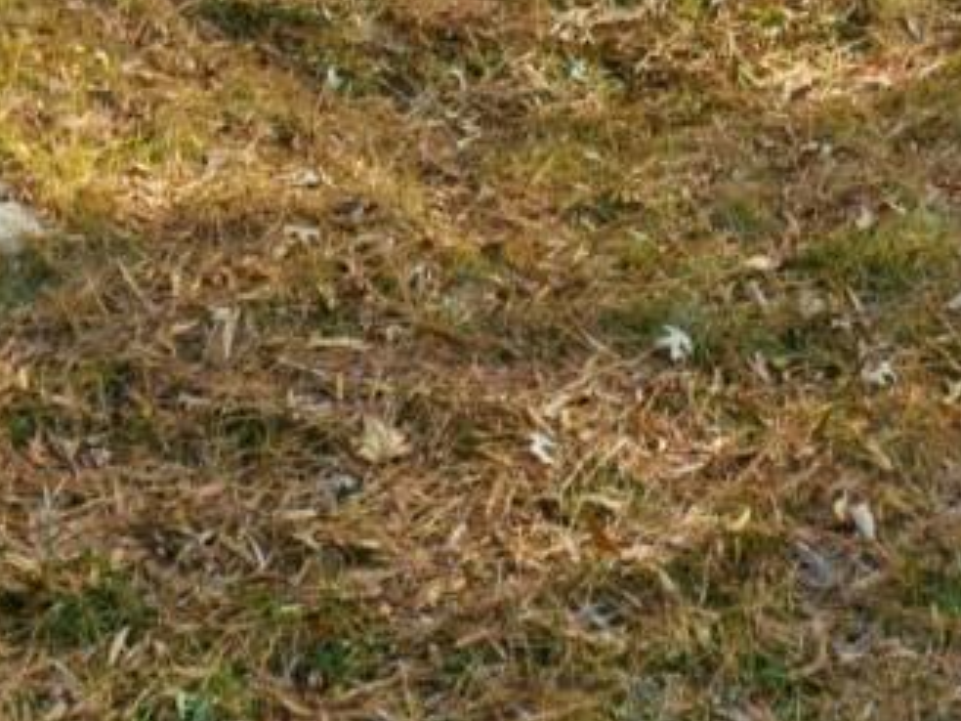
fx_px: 4136
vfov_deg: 8.5
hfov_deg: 13.0
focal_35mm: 149
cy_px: -1331
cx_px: -120
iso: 370
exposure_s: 1/640
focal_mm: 12.29
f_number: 2.8
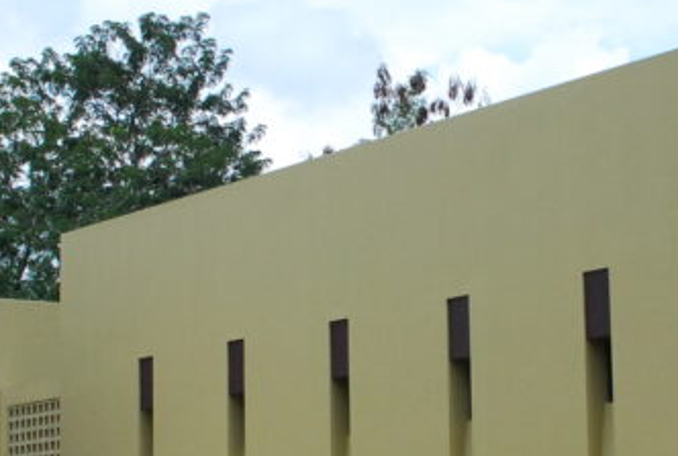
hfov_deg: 18.3
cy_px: 214
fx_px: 2095
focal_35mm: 111
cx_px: 439
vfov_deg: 12.4
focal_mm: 24
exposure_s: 1/640
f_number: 11
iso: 500
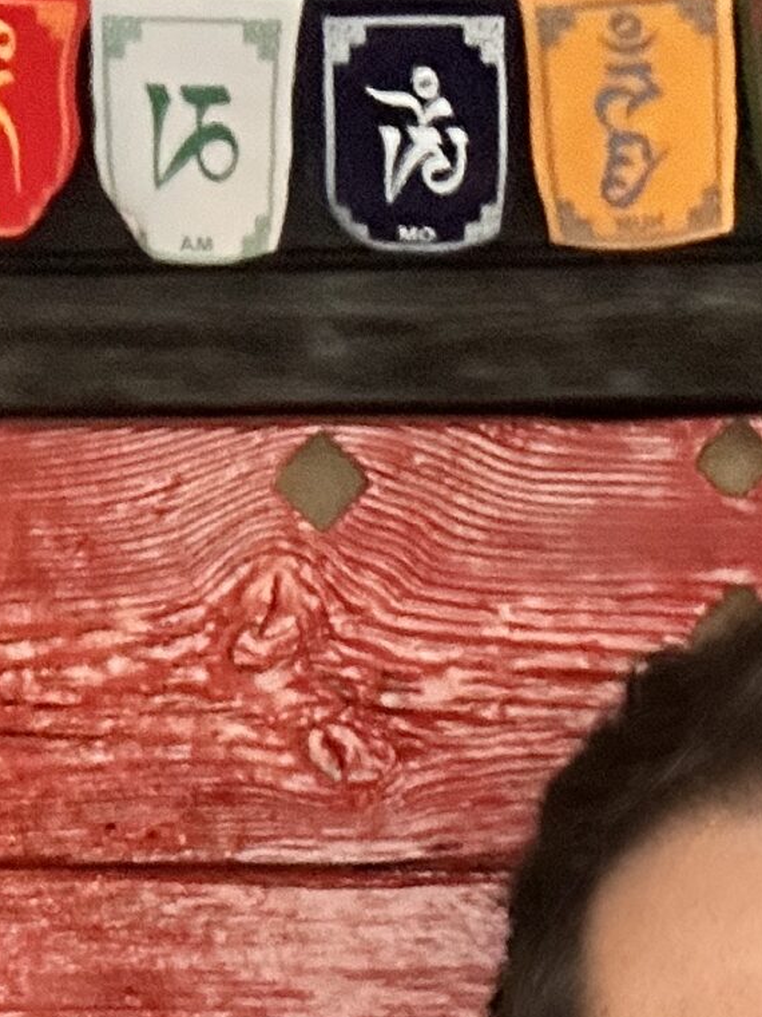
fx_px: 2964
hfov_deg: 14.6
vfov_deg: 17.5
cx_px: 587
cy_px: 1530
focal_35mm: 101
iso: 320
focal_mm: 2.69
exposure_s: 1/40
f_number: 1.9
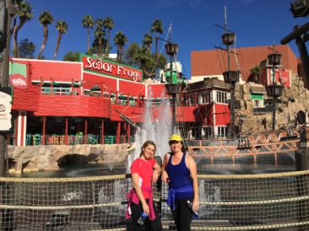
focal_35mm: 29
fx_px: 259
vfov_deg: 48.2
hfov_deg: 61.7
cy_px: 116
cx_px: 154
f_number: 2.2
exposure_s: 1/2564
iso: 25
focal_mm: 4.15
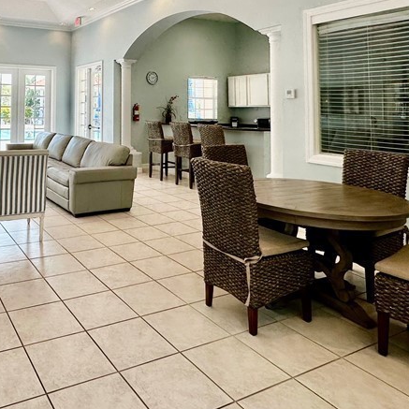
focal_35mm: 29
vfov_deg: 52.4
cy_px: 88
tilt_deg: +2.5
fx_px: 388
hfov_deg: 51.9
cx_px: 78
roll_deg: -0.7
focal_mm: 2.22
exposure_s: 1/143
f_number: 2.2
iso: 40
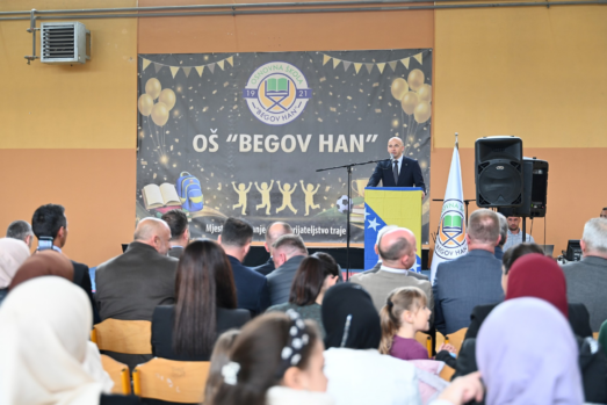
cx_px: 304
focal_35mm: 49
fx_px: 826
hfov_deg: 40.3
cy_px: 202
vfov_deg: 27.5
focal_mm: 49
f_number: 2.8
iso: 500
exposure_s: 1/125
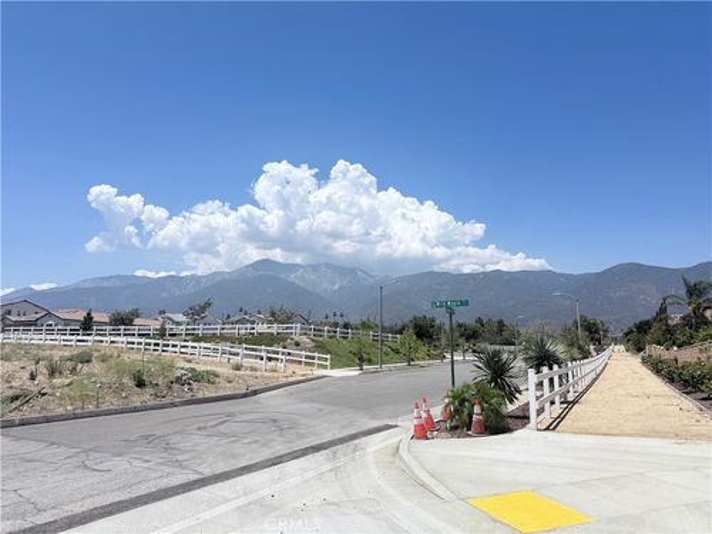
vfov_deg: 56.8
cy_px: 267
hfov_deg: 71.6
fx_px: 494
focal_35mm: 24
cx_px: 356
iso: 80
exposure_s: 1/6173
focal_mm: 6.76
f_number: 1.78
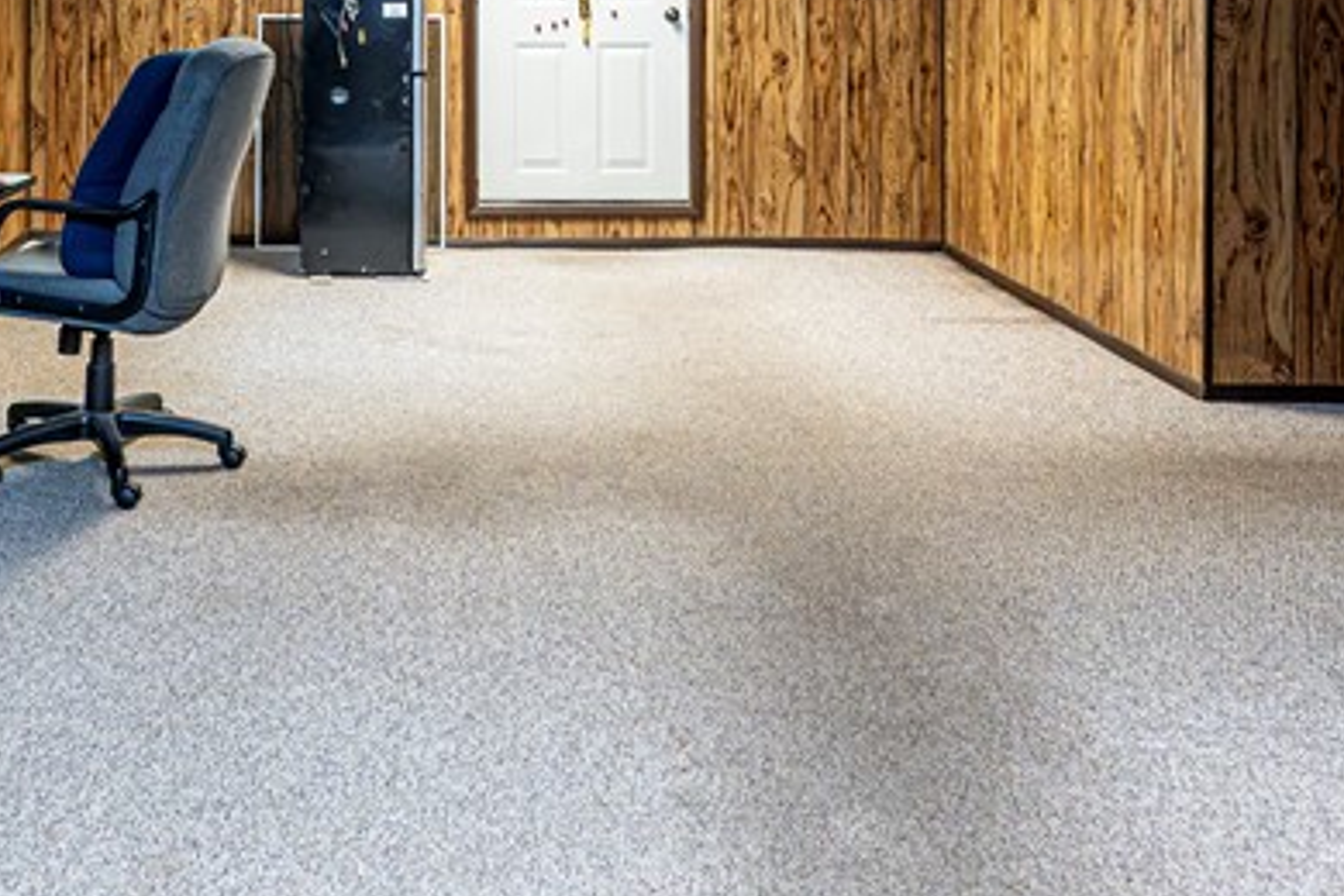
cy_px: 33
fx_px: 1456
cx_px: 357
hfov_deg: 47.9
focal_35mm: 39
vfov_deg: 32.0
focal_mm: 14
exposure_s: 1/30
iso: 4000
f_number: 8
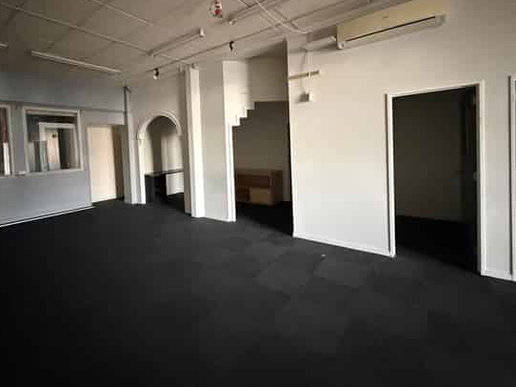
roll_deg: +3.6
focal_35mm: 17
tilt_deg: -1.8
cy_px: 154
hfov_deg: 90.7
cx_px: 230
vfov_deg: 73.8
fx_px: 253
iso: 1250
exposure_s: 1/52
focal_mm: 2.22
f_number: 2.2
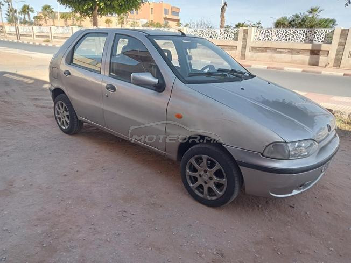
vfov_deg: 49.7
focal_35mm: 28
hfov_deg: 63.4
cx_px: 176
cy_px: 132
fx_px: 284
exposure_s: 1/409
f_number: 2.2
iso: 100
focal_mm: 3.46
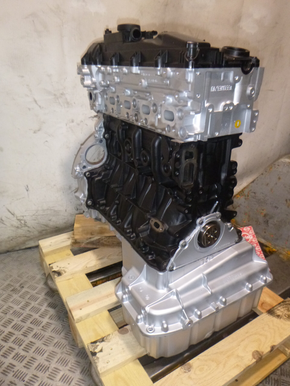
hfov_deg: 54.9
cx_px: 145
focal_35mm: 25
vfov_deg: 69.4
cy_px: 193
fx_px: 279
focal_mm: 4.5
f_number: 3.9
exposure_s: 1/60
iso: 400
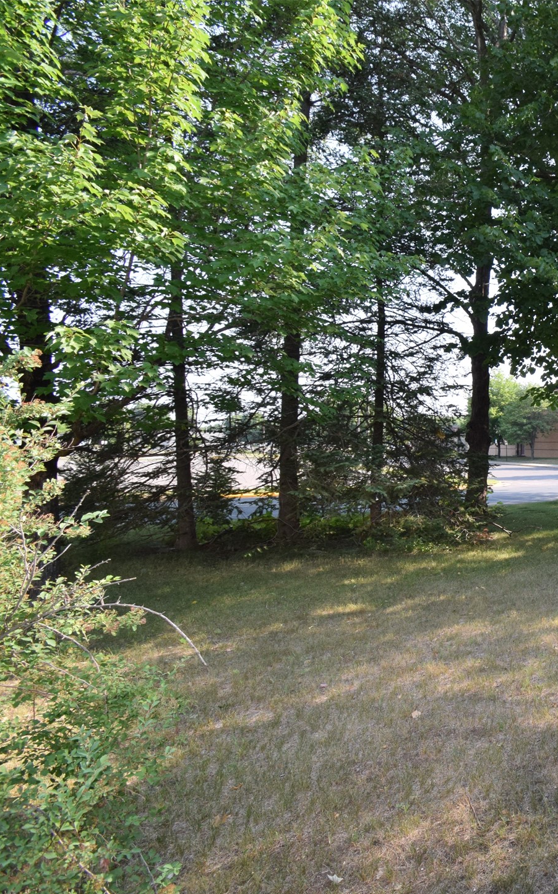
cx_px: 659
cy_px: 448
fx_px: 560
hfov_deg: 39.4
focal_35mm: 23
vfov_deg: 77.2
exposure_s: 1/200
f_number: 9
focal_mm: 10
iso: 320
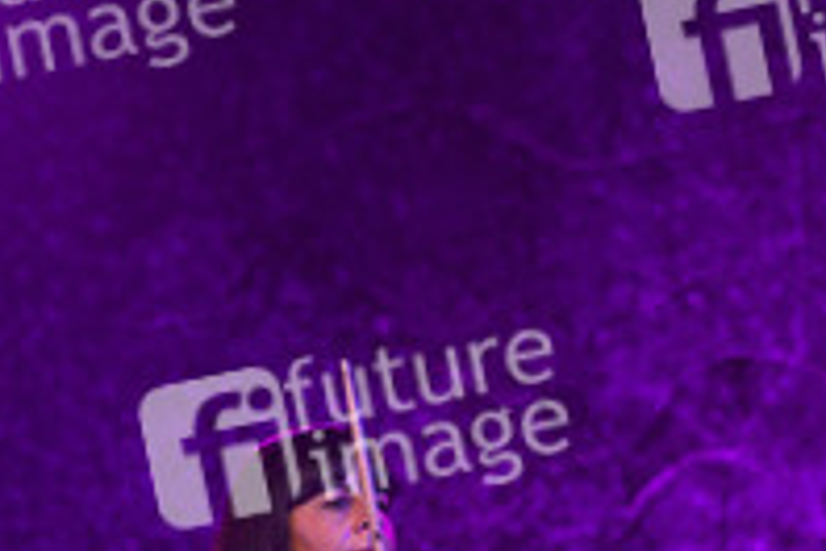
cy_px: 639
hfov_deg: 10.0
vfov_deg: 6.6
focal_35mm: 206
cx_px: 478
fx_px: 4726
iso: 1600
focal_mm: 102
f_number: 2.8
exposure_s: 1/500
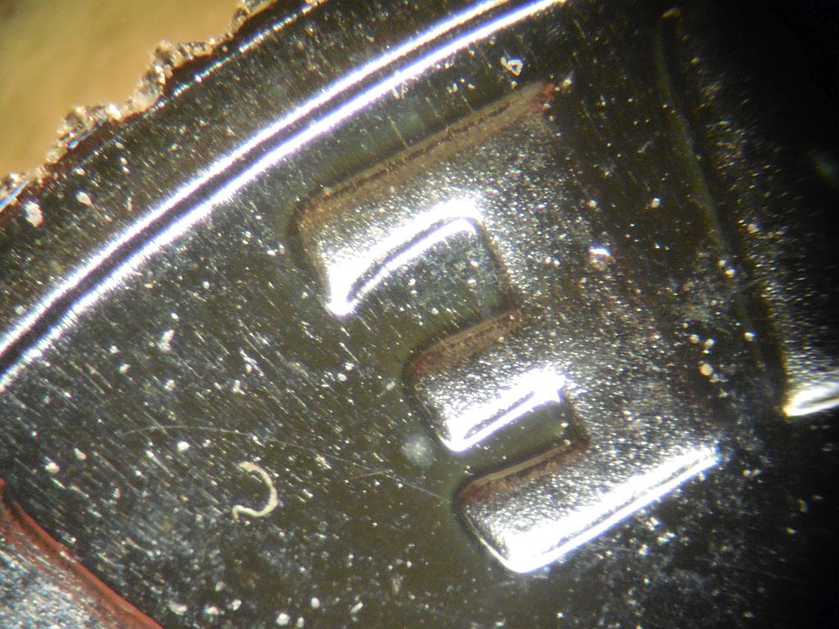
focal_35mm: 119
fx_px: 2884
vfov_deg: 12.5
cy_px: 314
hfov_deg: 16.6
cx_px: 420
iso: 800
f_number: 5.5
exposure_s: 1/6
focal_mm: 21.2
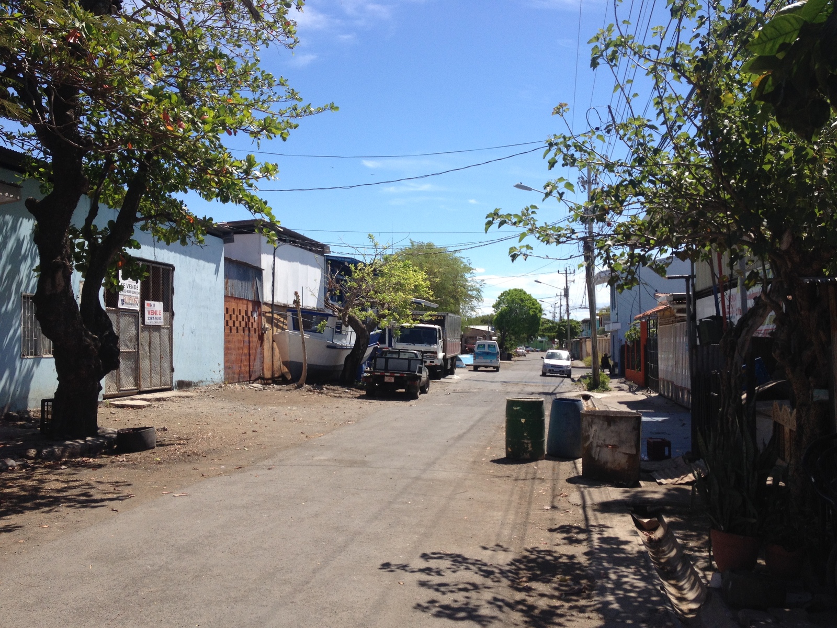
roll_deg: -0.2
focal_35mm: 35
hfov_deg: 52.6
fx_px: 846
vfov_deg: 40.7
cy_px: 314
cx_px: 418
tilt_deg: -0.3
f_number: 2.4
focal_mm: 4.28
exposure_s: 1/1672
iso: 50
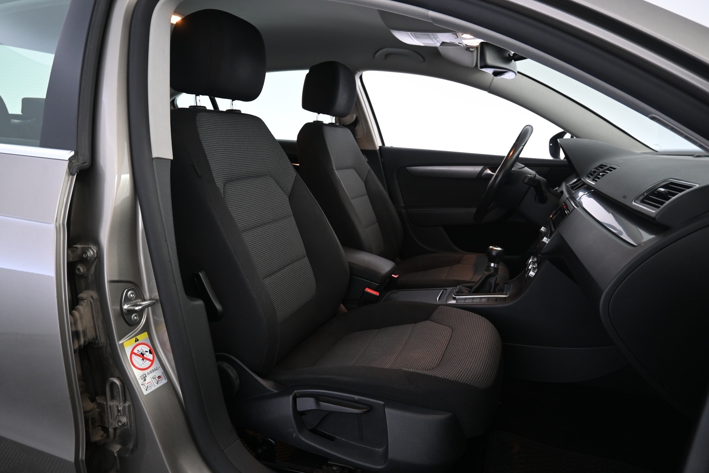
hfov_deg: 73.7
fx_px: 473
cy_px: 236
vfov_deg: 53.1
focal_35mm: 24
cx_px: 354
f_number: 3.5
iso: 720
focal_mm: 16
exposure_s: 1/25
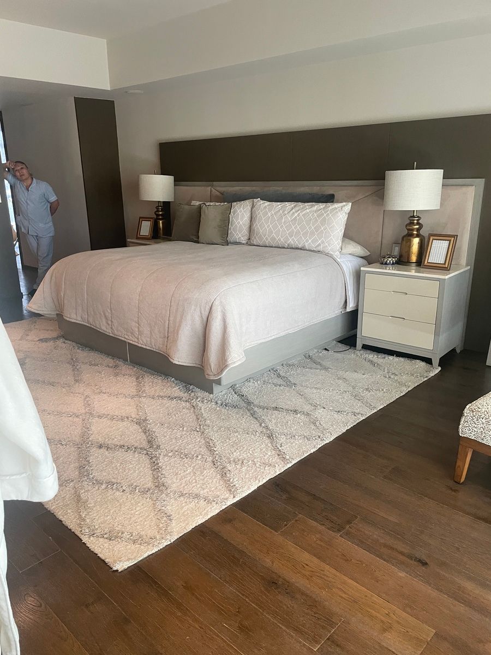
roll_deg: +2.6
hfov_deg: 53.1
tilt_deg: -16.5
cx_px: 246
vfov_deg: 67.3
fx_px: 492
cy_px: 328
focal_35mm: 26
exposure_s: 1/60
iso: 200
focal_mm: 4.2
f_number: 1.6
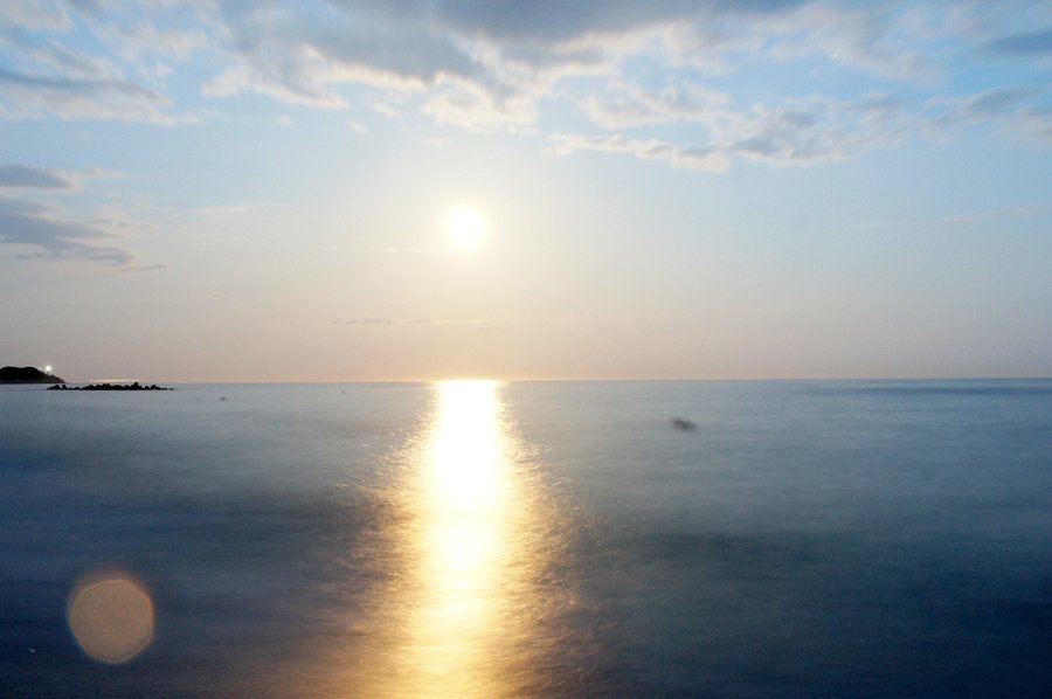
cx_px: 526
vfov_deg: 34.1
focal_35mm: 39
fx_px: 1138
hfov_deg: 49.6
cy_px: 350
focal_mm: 26
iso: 1600
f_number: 10
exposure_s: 30
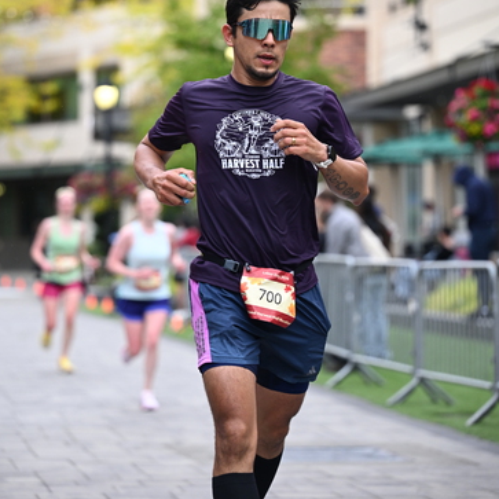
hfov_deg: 11.8
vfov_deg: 11.8
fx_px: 2414
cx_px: 248
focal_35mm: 148
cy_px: 209
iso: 1000
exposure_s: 1/1600
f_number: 2.8
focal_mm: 115
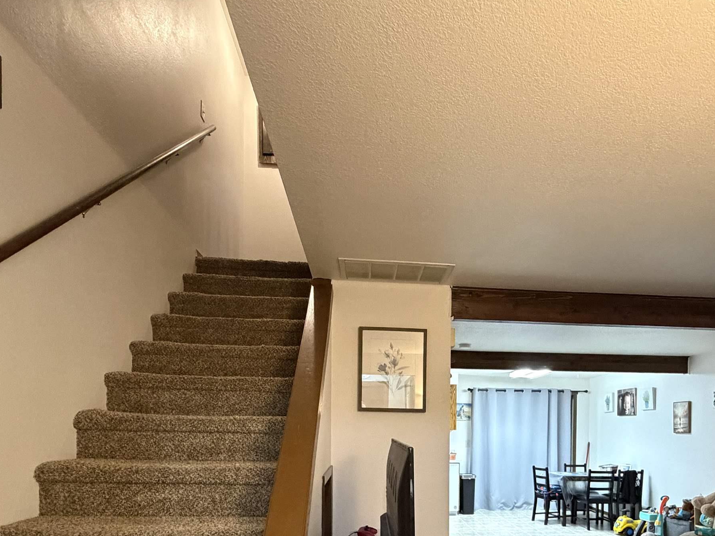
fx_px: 496
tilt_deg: -1.0
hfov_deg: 71.1
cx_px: 419
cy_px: 436
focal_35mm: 24
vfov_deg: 52.8
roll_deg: -0.5
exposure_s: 1/60
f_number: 2.2
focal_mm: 2.22
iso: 1000
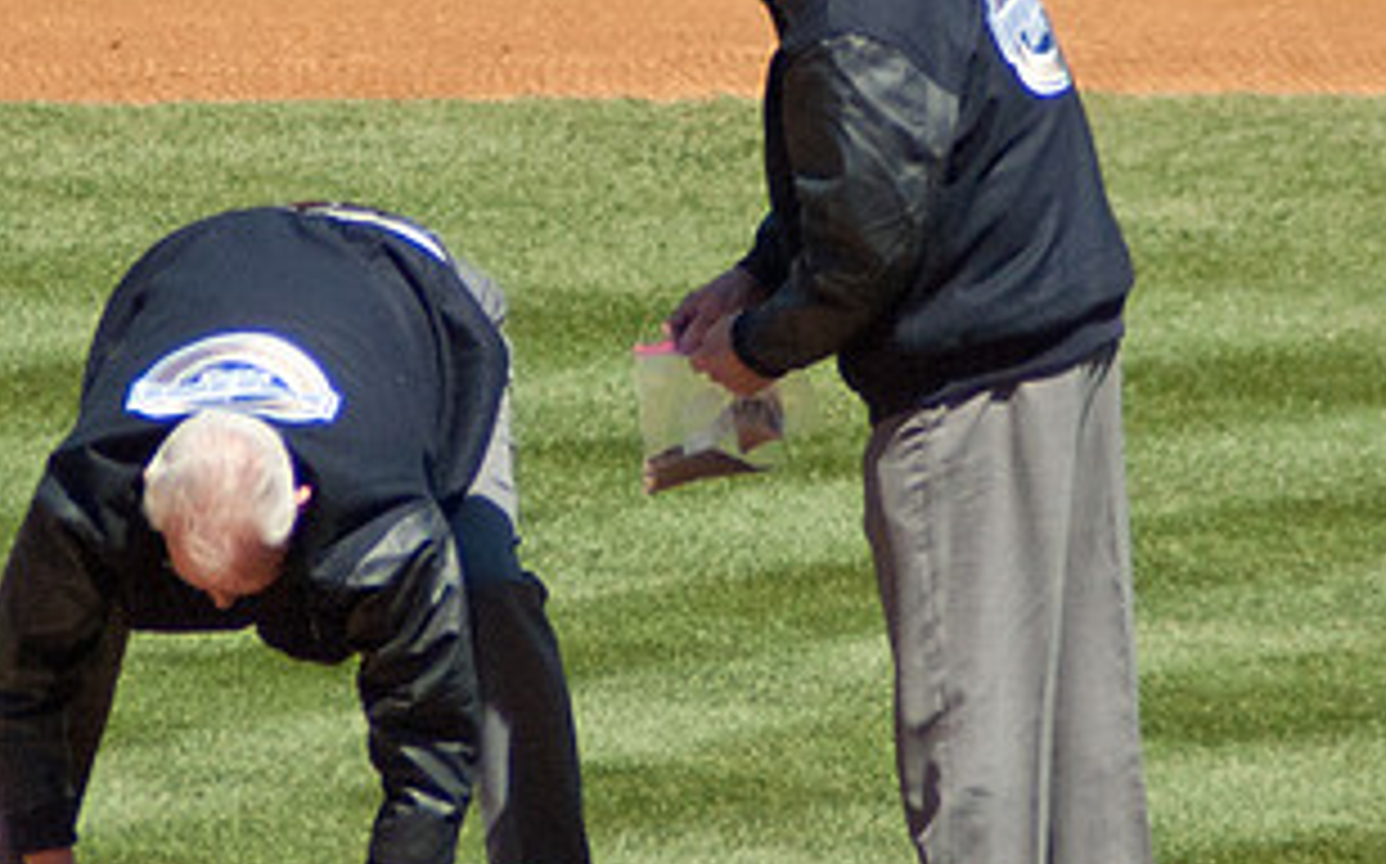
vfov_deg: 1.1
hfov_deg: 1.7
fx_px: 45936
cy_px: 376
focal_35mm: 1217
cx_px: 775
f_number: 6.3
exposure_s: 1/2500
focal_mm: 300
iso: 640
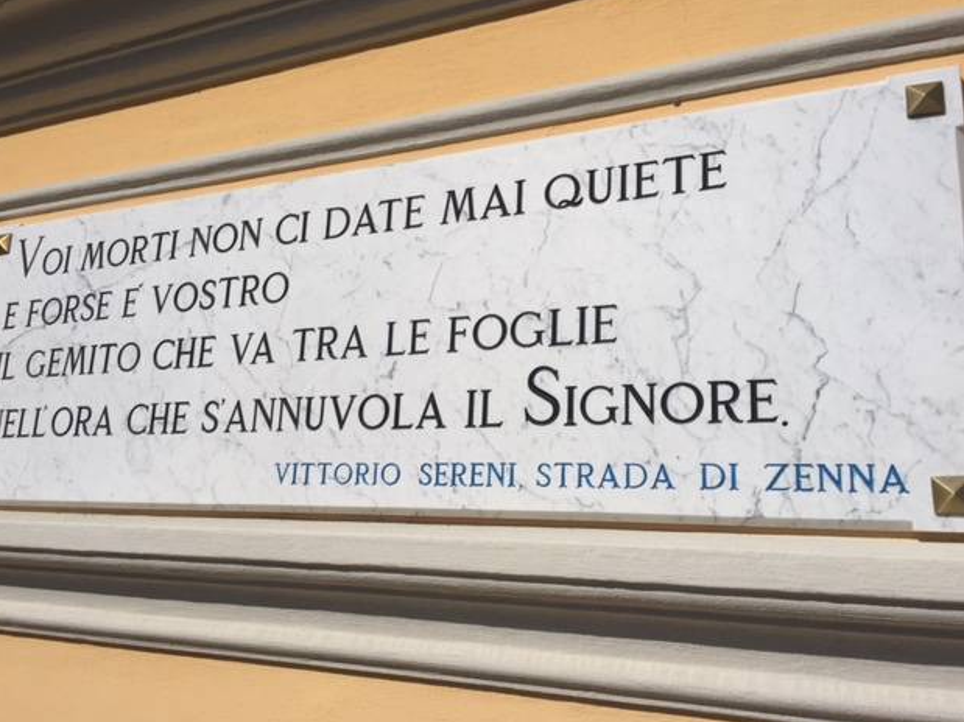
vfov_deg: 46.8
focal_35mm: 30
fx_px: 835
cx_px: 467
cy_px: 363
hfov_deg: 60.0
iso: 32
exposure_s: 1/7937
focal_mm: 4.15
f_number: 2.2
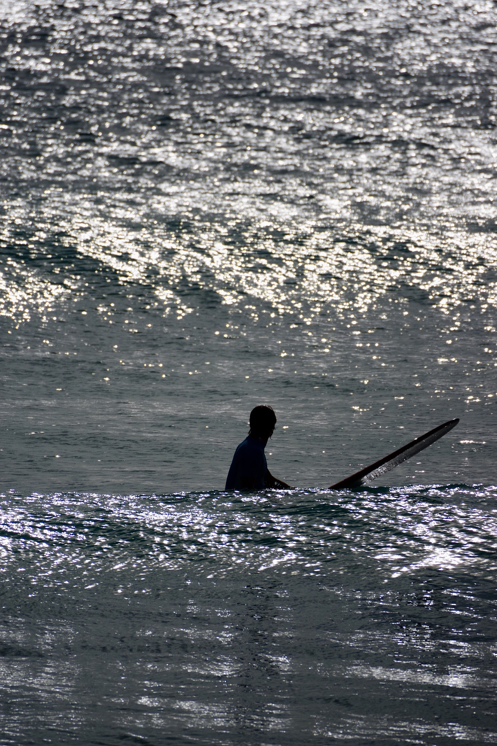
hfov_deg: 3.1
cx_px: 248
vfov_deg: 4.6
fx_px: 9315
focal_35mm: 450
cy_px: 373
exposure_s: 1/6000
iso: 200
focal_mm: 300
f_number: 6.3
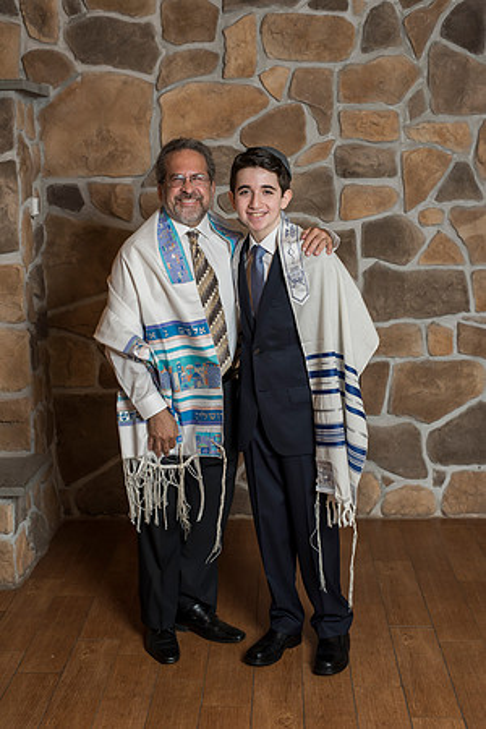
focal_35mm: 50
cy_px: 364
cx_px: 243
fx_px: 1012
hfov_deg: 27.0
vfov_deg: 39.6
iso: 800
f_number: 4
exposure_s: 1/200
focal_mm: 50
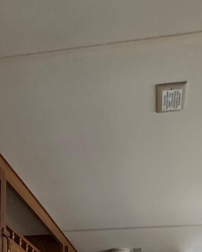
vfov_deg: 23.9
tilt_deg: +1.2
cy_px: 371
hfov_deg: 23.8
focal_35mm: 64
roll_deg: +0.6
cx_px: 75
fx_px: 478
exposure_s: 1/75
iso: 320
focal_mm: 2.22
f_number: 2.2
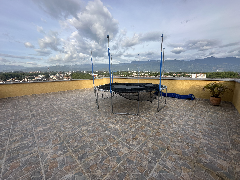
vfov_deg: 85.7
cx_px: 120
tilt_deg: -7.6
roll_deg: +0.0
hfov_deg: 102.1
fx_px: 97
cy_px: 90
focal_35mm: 14
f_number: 2.2
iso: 40
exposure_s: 1/575
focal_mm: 2.22
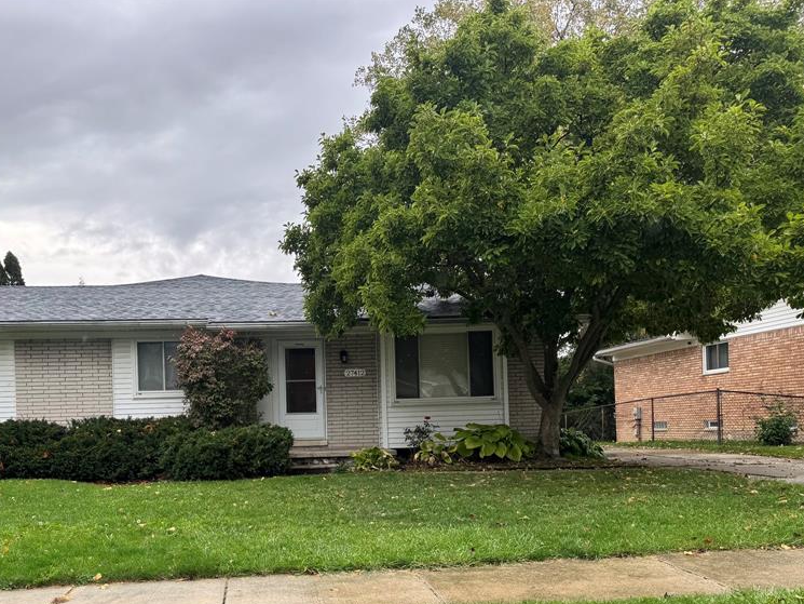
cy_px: 411
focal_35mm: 33
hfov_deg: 54.2
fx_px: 767
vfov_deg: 42.3
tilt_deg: +0.2
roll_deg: +1.7
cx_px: 268
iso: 80
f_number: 1.78
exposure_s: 1/925
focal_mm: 6.76
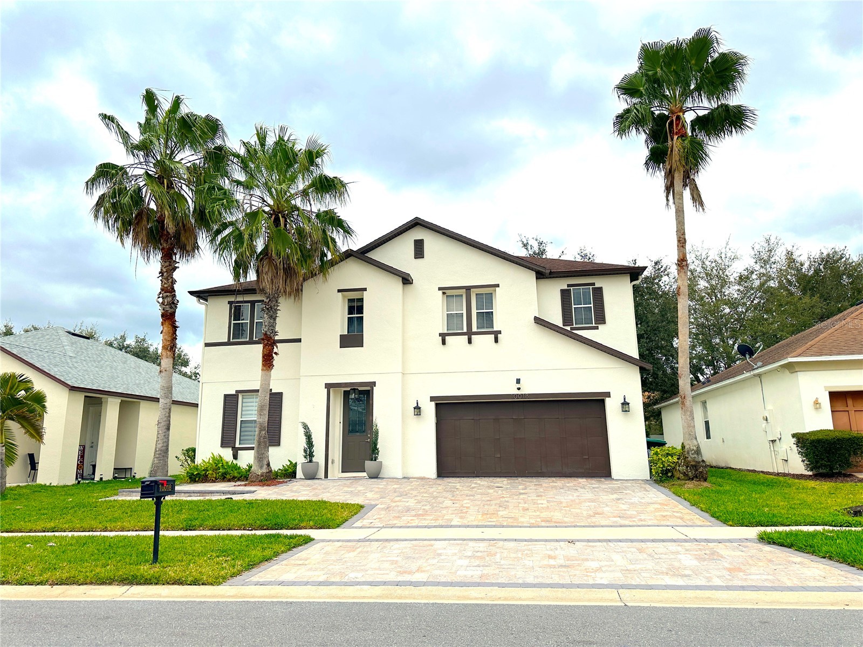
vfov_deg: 56.8
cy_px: 324
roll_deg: +1.6
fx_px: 598
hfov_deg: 71.6
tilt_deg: +12.1
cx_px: 432
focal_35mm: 24
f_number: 1.78
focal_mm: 6.86
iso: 80
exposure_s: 1/1321
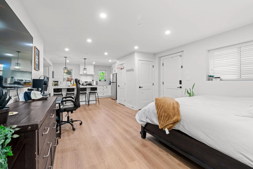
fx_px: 112
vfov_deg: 73.8
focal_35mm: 16
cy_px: 84
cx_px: 126
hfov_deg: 96.7
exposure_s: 2
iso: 100
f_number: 10
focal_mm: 16
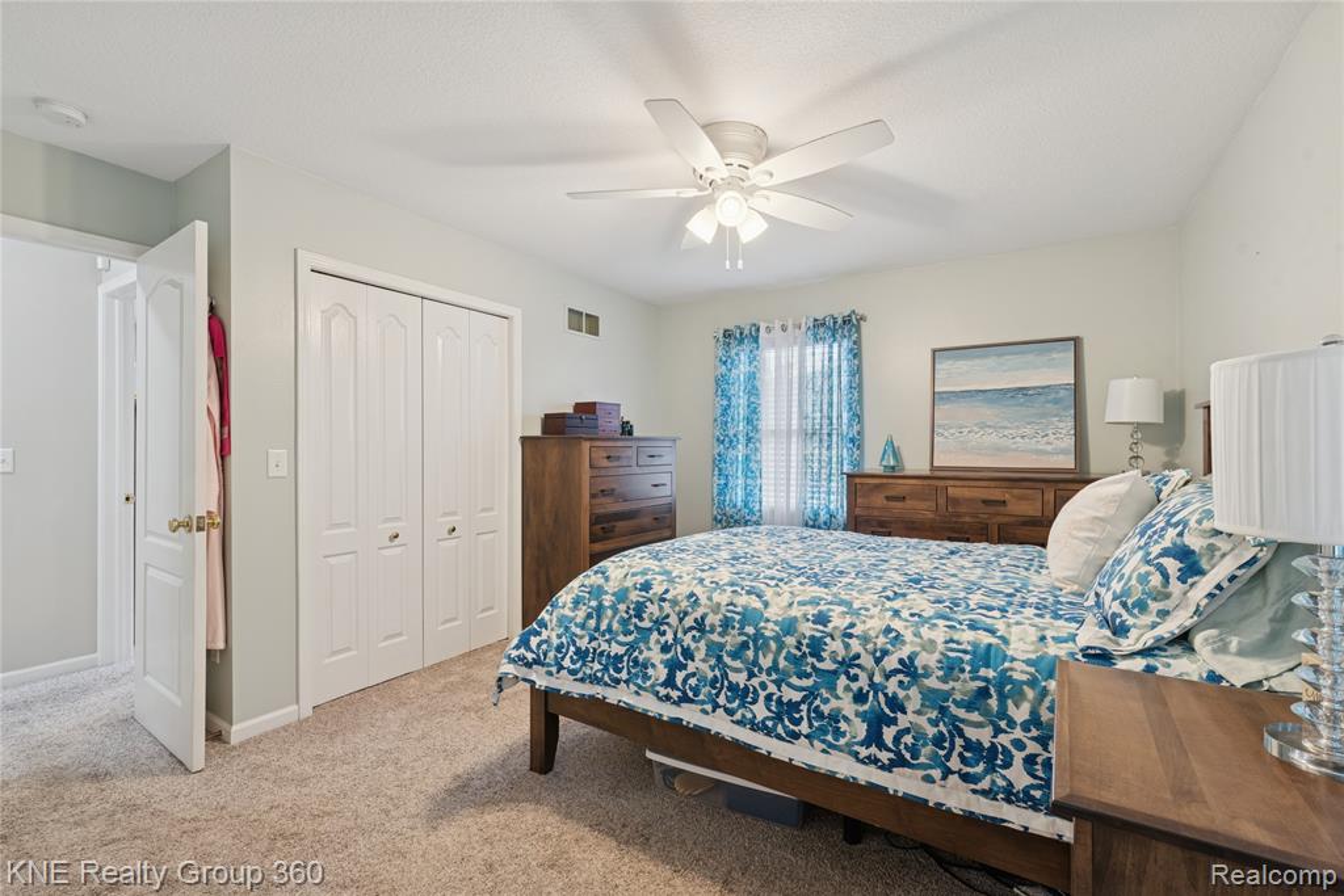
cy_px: 448
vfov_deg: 77.3
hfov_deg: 100.4
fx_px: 560
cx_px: 672
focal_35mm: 15
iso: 400
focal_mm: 15
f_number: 8
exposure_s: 1/10
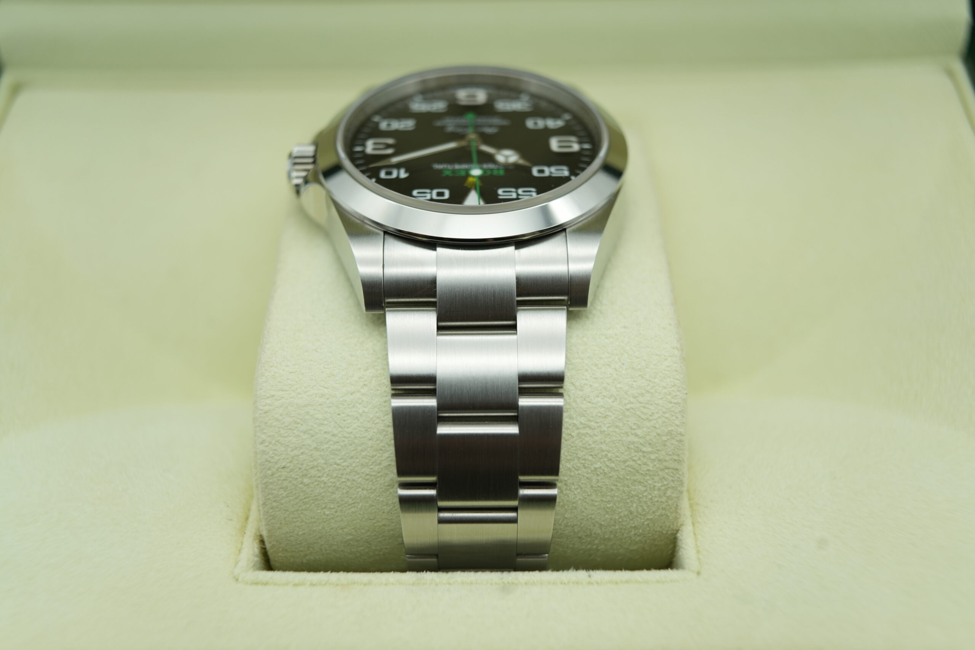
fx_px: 948
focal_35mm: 35
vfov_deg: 37.9
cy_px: 325
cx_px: 488
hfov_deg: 54.4
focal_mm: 35
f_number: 5
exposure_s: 1/250
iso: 400
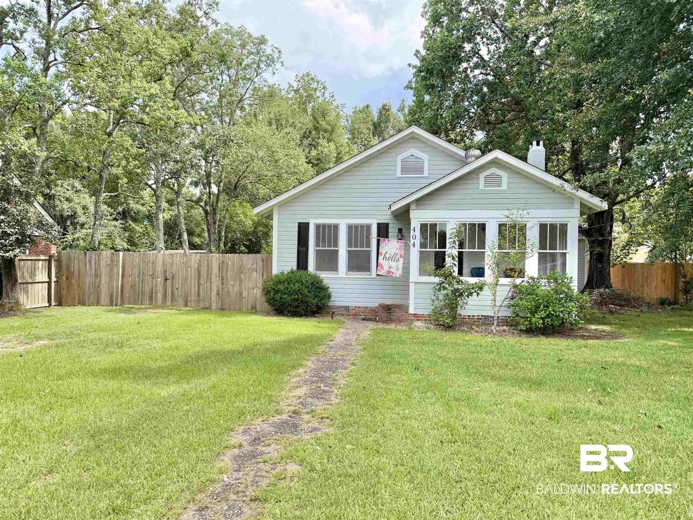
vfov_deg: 56.8
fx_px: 480
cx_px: 346
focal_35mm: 24
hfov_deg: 71.6
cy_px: 260
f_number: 1.78
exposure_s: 1/1727
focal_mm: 6.76
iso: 100
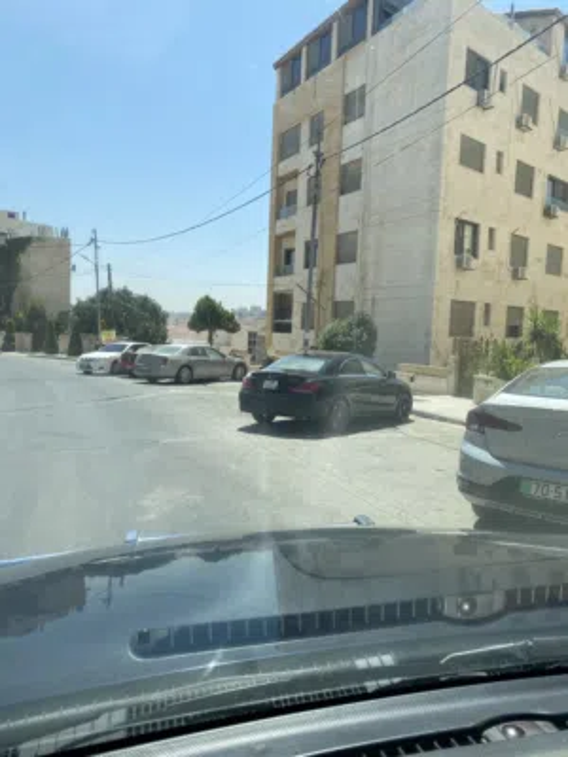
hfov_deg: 53.1
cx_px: 284
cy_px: 378
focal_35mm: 26
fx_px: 569
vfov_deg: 67.3
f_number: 1.8
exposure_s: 1/2688
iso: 32
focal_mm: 4.25
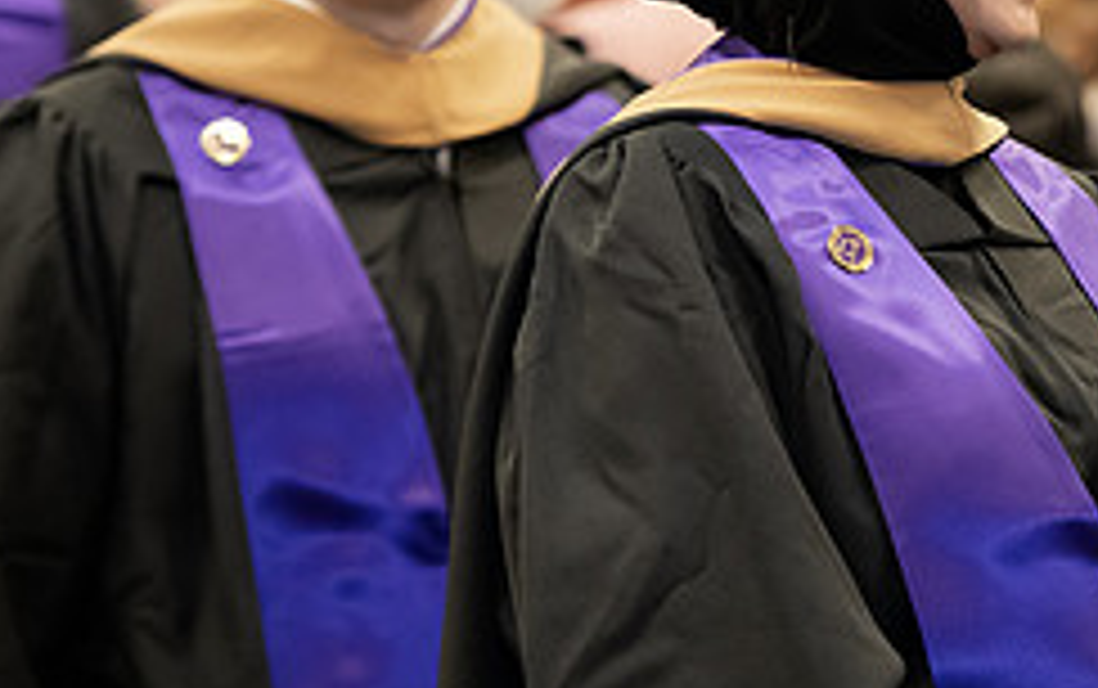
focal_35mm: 315
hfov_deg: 6.6
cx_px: 1098
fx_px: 9435
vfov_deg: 4.2
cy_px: -2
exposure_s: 1/200
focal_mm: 130
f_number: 3.2
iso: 2500
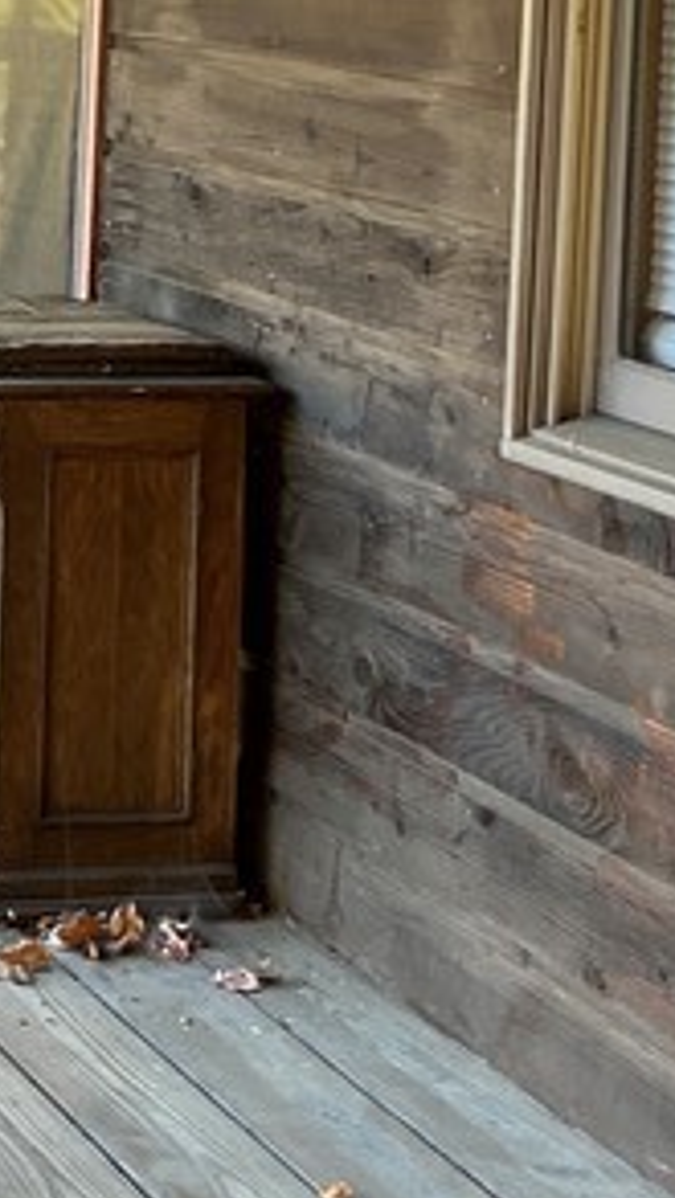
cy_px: -74
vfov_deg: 20.7
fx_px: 3147
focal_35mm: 99
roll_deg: -2.7
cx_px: -352
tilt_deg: +0.2
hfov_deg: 11.7
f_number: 1.6
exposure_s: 1/122
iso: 80
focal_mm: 5.1
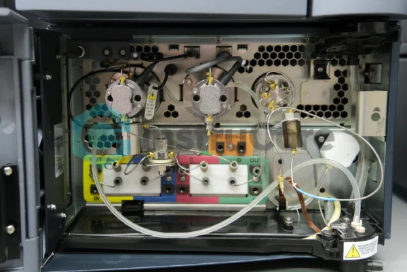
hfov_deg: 61.9
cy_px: 136
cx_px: 204
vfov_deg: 43.6
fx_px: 339
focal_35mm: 30
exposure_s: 1/30
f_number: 2.8
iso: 1250
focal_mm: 20
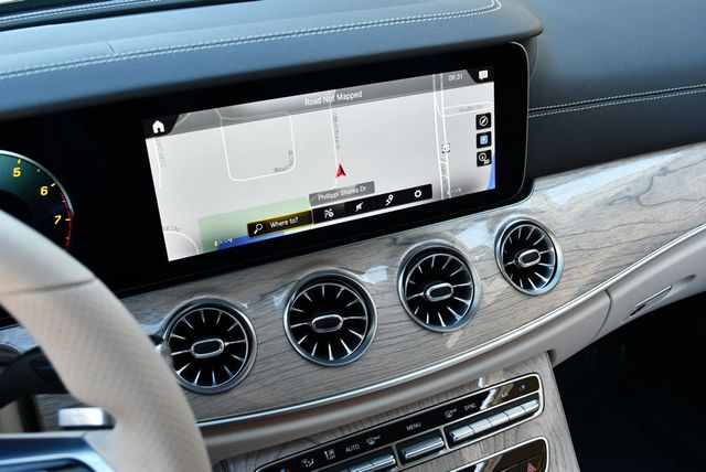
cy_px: 236
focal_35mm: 36
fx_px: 707
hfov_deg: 53.1
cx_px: 353
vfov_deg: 36.9
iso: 640
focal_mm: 18
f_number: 3.5
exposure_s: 1/250
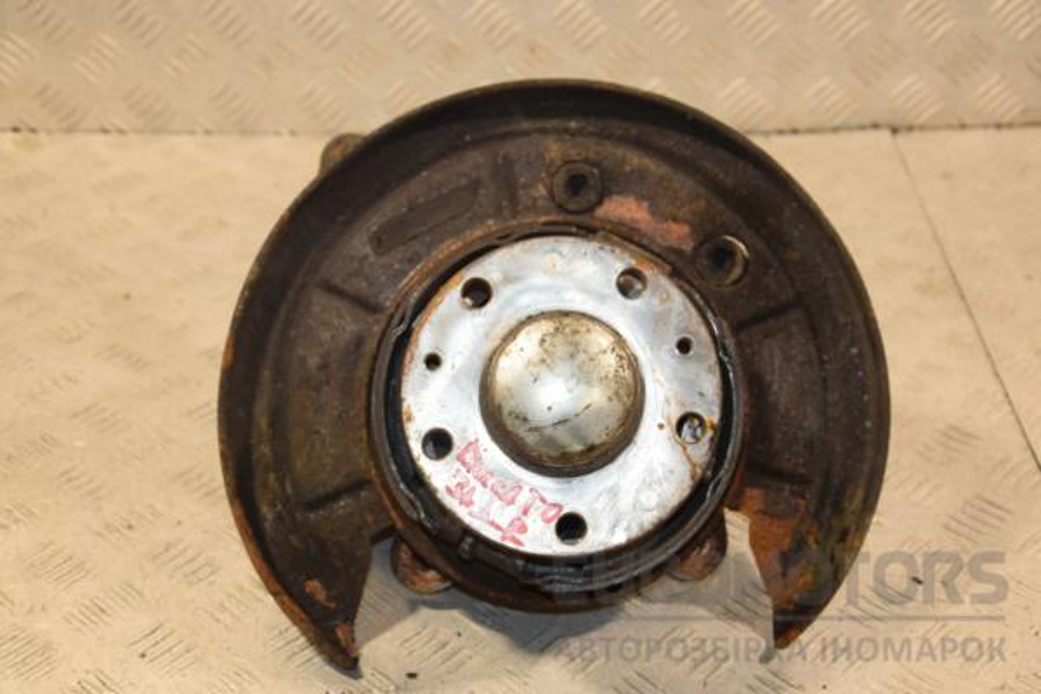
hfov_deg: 33.4
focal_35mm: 60
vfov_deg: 22.6
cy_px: 347
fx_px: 1735
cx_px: 520
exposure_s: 1/125
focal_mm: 40
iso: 800
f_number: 5.6
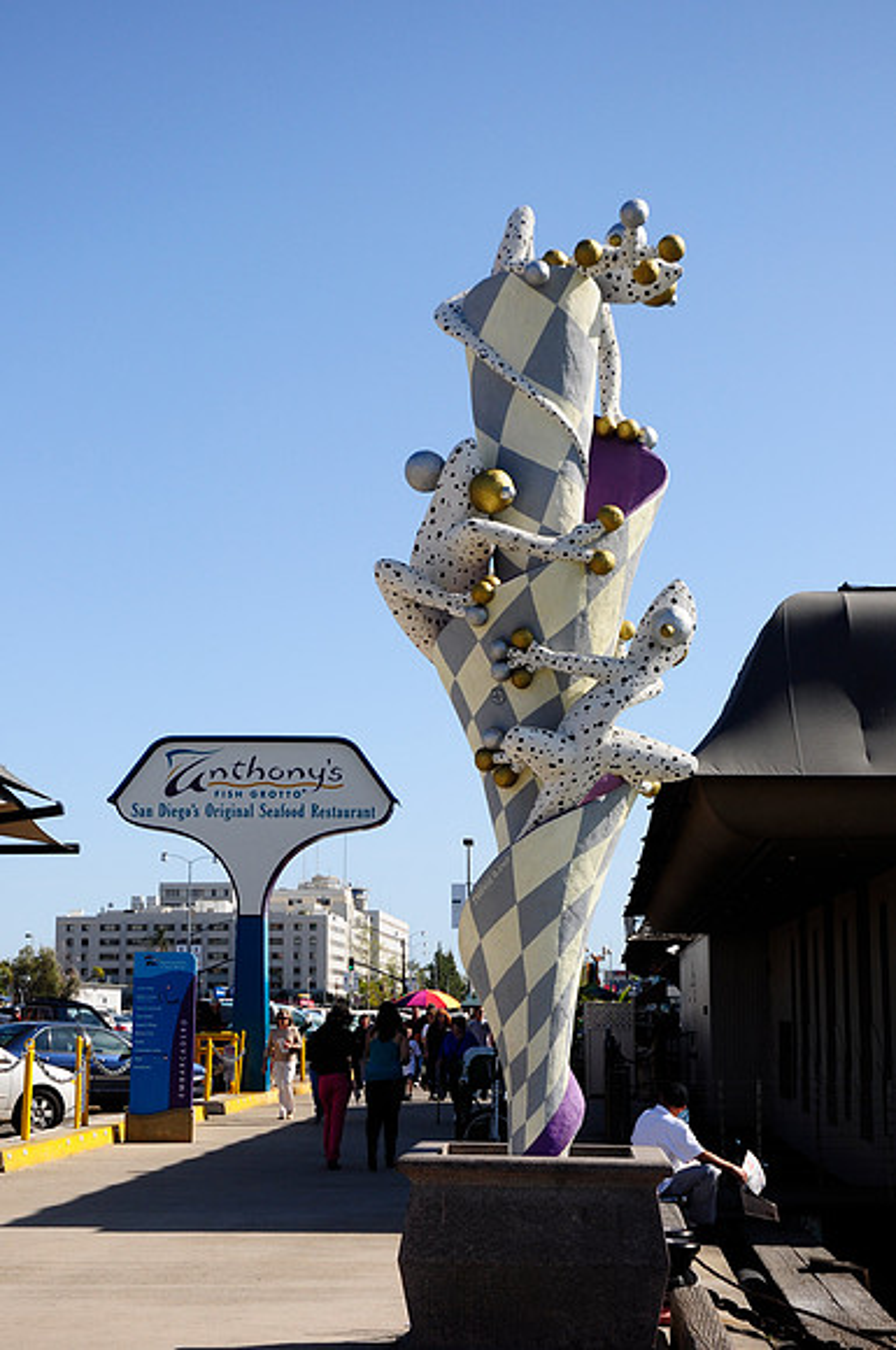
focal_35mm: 60
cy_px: 675
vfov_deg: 33.4
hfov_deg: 22.6
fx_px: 2247
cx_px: 448
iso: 200
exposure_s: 1/1000
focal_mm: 40
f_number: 6.3
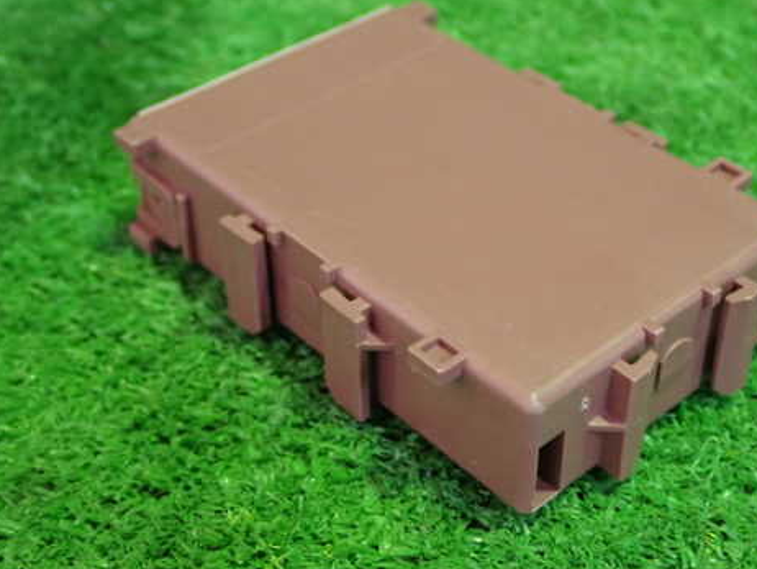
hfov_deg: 31.6
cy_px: 259
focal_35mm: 61
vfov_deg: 24.0
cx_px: 457
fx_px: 1335
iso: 800
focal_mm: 8.4
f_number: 3.1
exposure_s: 1/25
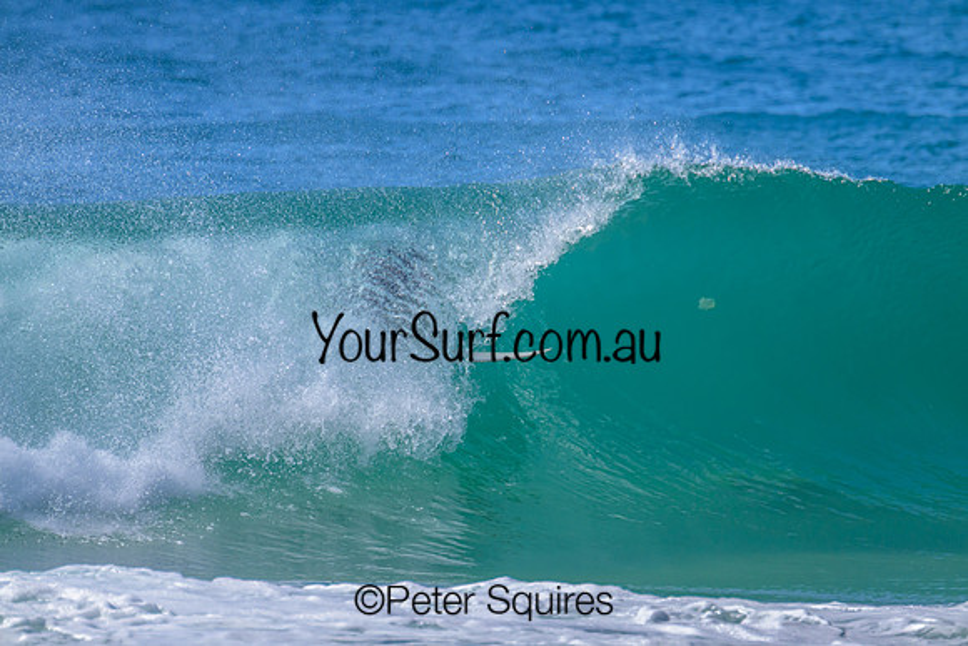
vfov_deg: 1.7
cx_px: 484
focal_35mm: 800
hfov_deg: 2.6
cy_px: 323
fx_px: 21515
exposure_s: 1/2000
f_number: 11
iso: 1100
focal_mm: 800
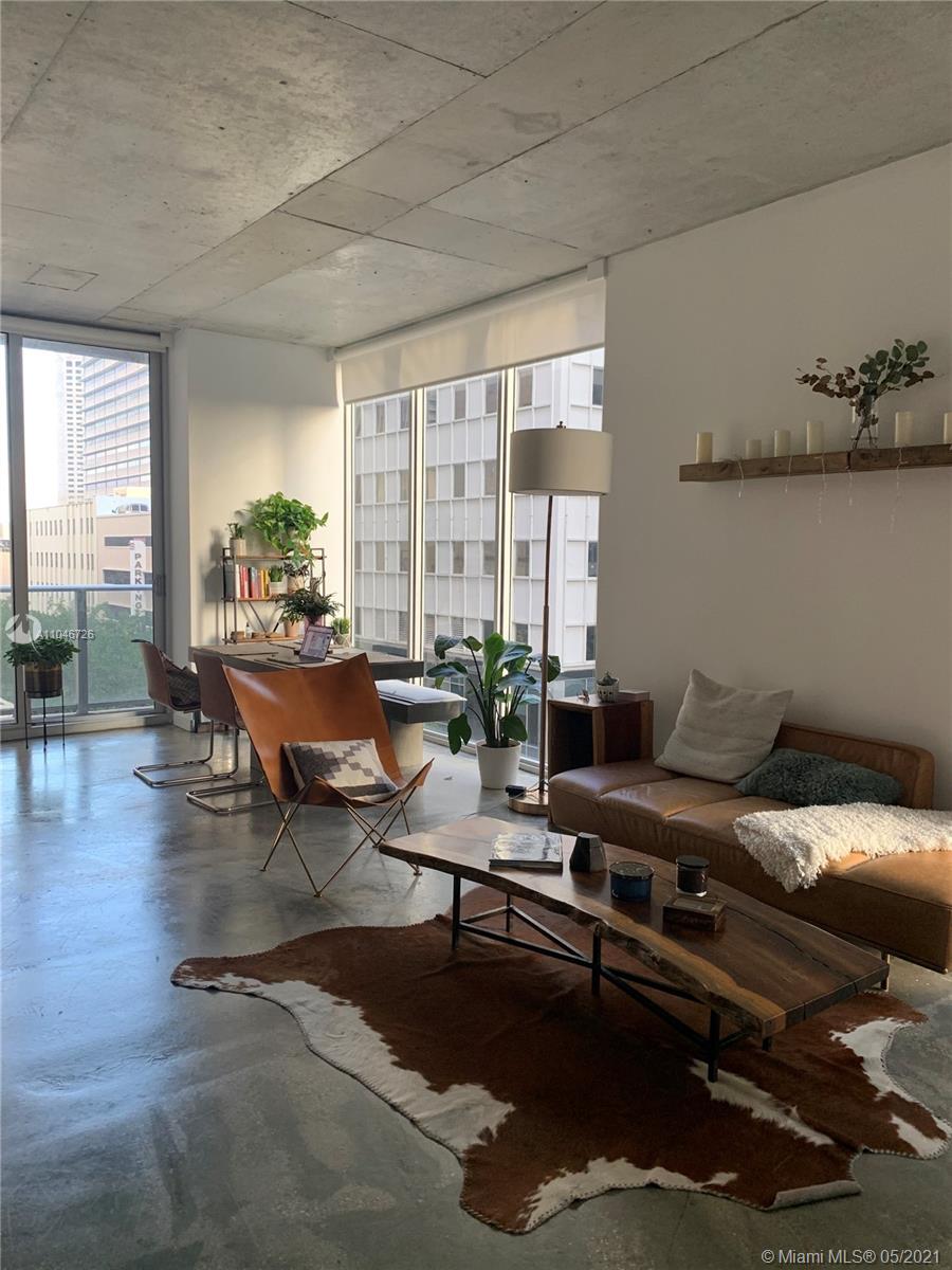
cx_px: 476
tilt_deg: -3.6
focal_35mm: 26
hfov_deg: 53.1
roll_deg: -1.2
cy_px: 635
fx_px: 953
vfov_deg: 67.3
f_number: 1.8
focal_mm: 4.25
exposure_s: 1/69
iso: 100
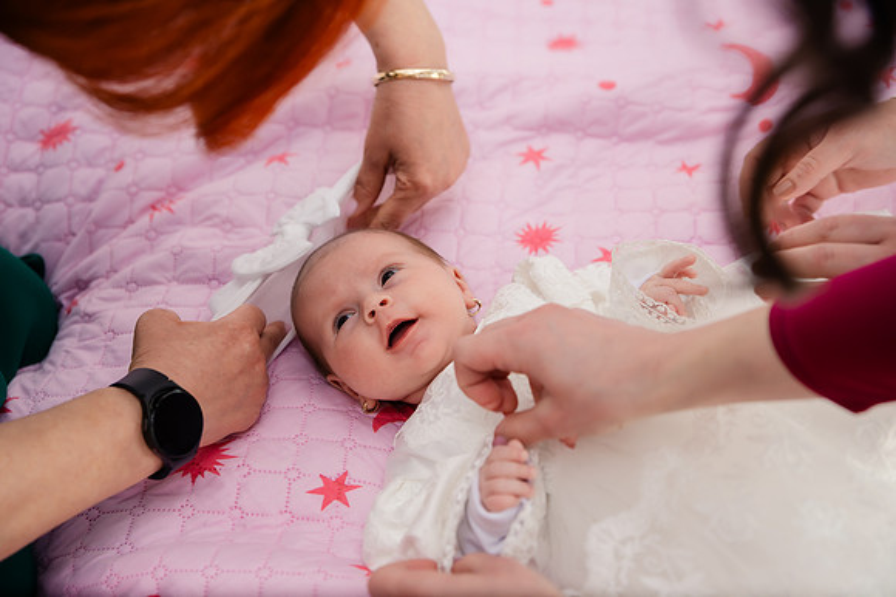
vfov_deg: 27.0
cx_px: 448
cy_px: 298
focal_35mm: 50
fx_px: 1244
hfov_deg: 39.6
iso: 250
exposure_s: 1/250
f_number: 3.2
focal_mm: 50
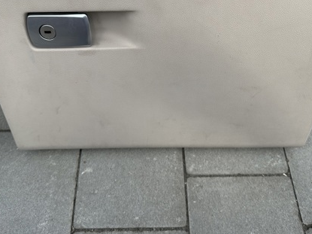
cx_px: 158
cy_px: 55
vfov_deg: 37.6
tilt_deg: -47.9
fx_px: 333
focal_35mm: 37
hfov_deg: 50.2
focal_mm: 6.86
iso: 80
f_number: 1.78
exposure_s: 1/2299
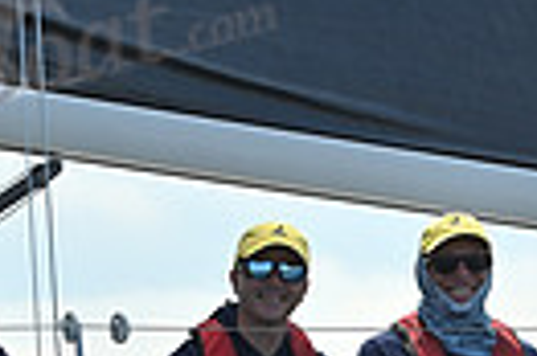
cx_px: 492
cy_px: 608
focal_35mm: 488
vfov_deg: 2.8
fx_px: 7270
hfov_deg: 4.2
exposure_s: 1/1250
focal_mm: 110
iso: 250
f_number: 7.1
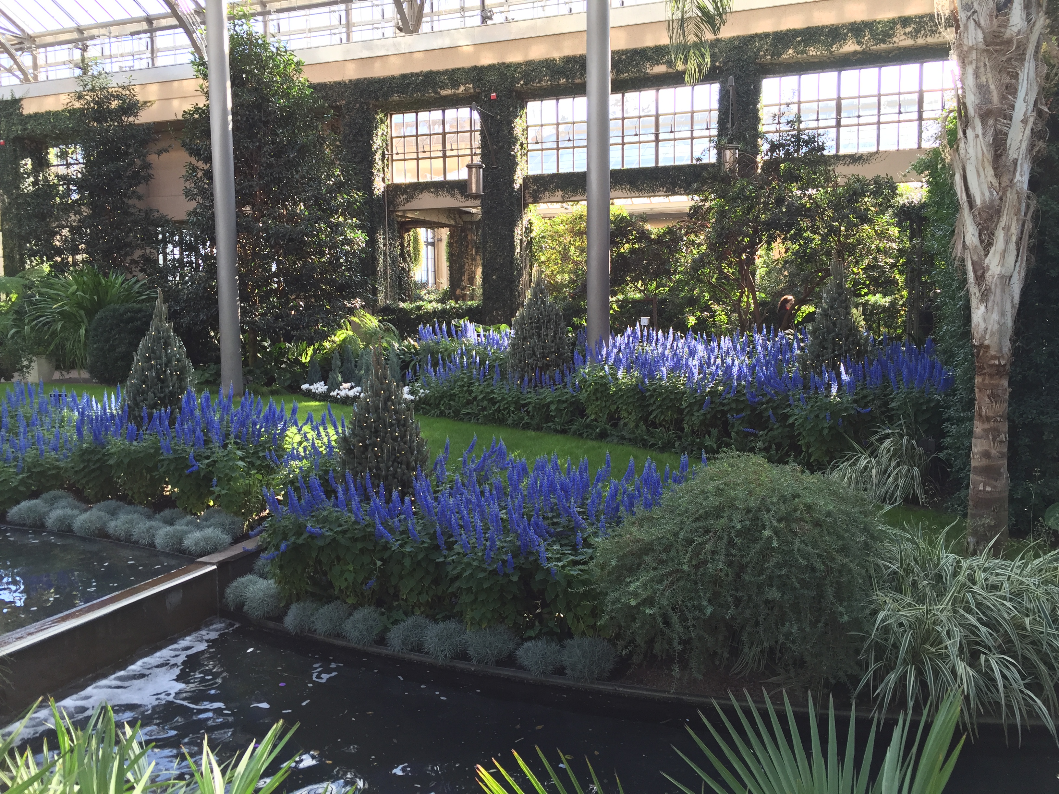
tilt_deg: -6.0
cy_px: 397
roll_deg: +0.2
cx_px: 530
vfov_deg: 48.2
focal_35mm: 29
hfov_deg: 61.7
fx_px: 887
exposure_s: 1/120
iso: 50
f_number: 2.2
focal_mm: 4.15
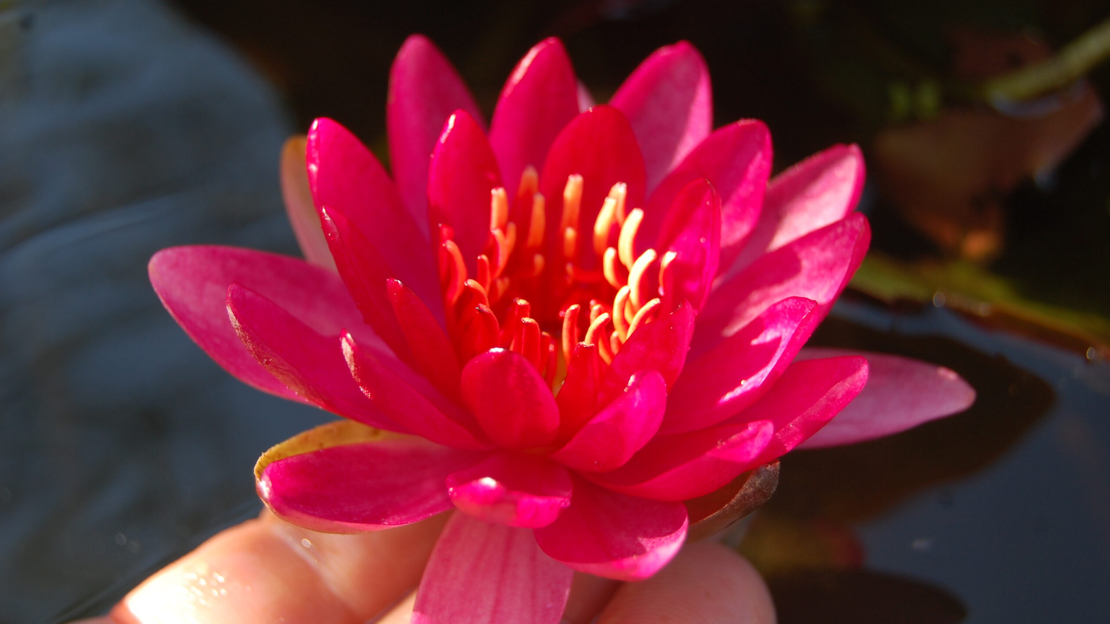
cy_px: 282
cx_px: 551
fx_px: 2237
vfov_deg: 15.9
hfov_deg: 27.9
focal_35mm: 76
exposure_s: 1/125
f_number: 5.6
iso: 200
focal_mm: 48
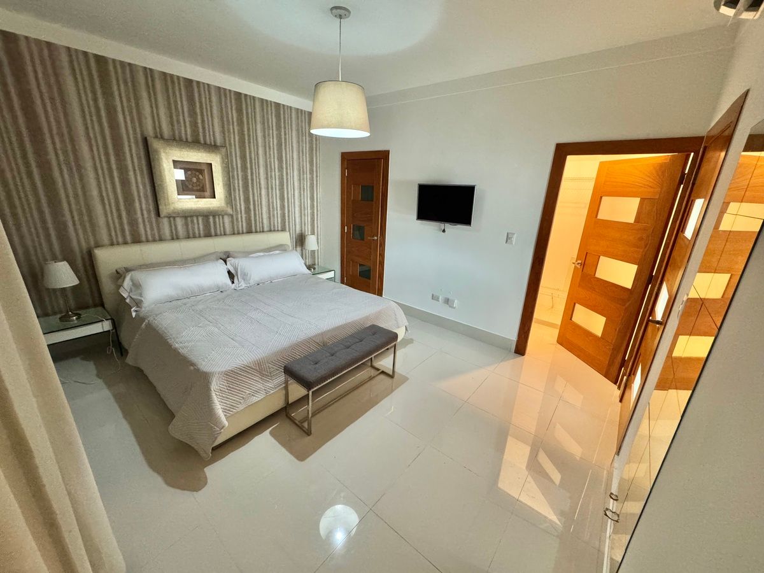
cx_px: 382
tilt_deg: -18.0
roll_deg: -3.2
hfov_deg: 102.1
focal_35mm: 14
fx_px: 309
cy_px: 286
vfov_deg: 85.7
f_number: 2.2
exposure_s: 1/60
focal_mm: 2.22
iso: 640
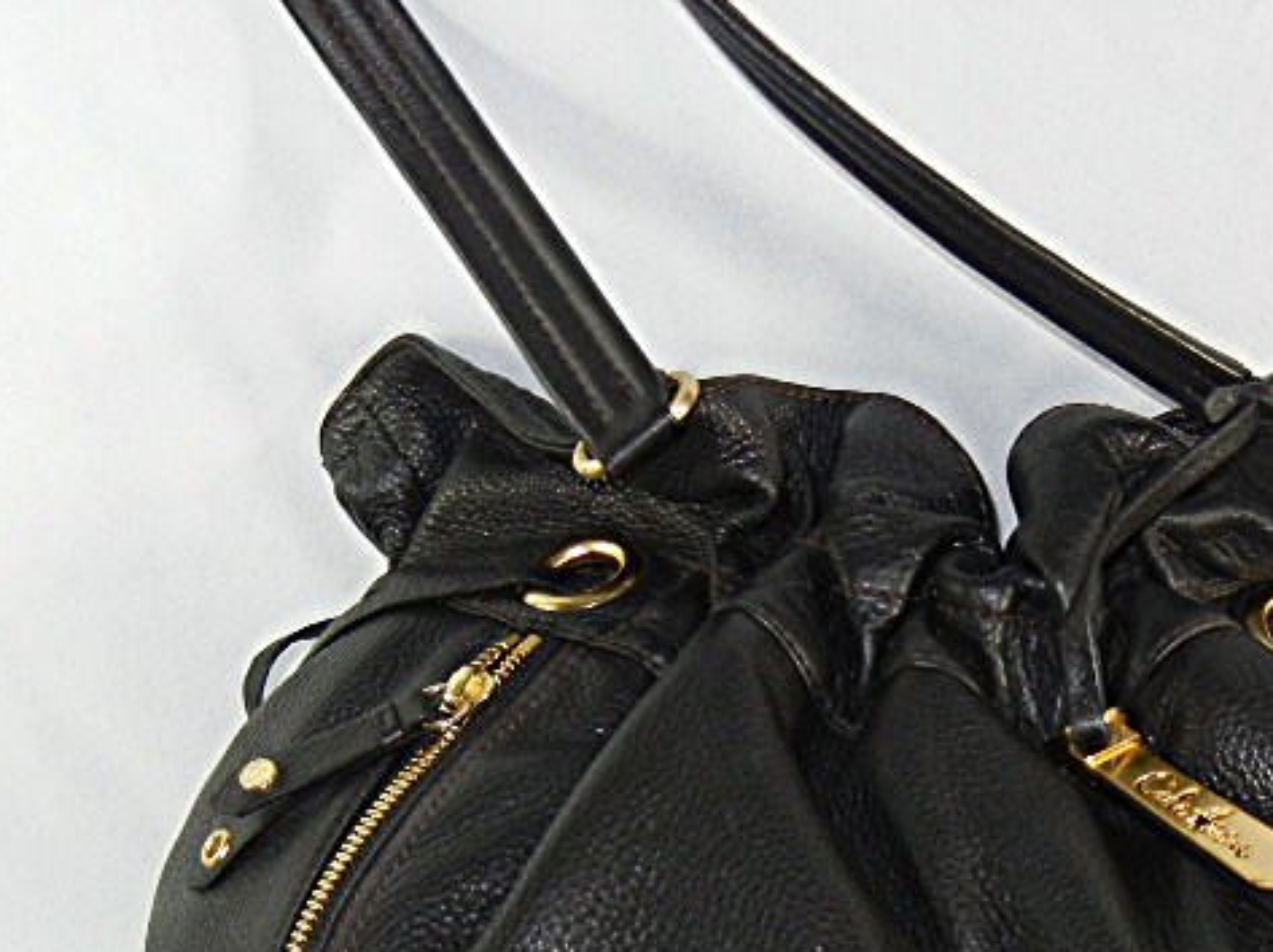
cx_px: 872
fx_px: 2389
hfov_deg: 29.6
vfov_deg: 22.1
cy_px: 836
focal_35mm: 65
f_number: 3.5
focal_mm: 5.4
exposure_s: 1/30
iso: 200
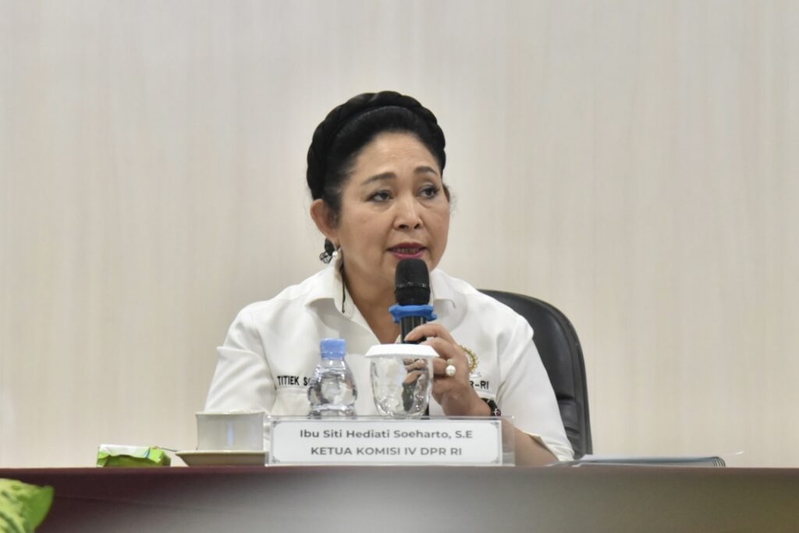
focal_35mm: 120
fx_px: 2664
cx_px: 400
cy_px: 266
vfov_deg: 11.4
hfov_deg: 17.1
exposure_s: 1/100
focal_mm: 120
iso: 5000
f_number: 5.6
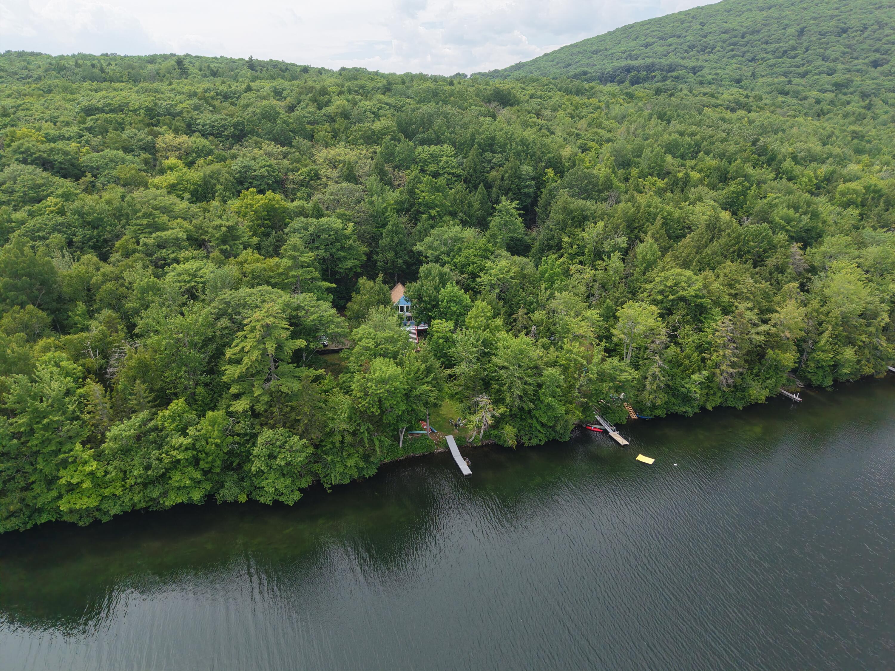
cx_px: 448
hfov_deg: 71.6
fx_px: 621
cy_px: 336
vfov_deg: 56.8
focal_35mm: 24
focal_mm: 8.67
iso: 100
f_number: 1.8
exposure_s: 1/1000
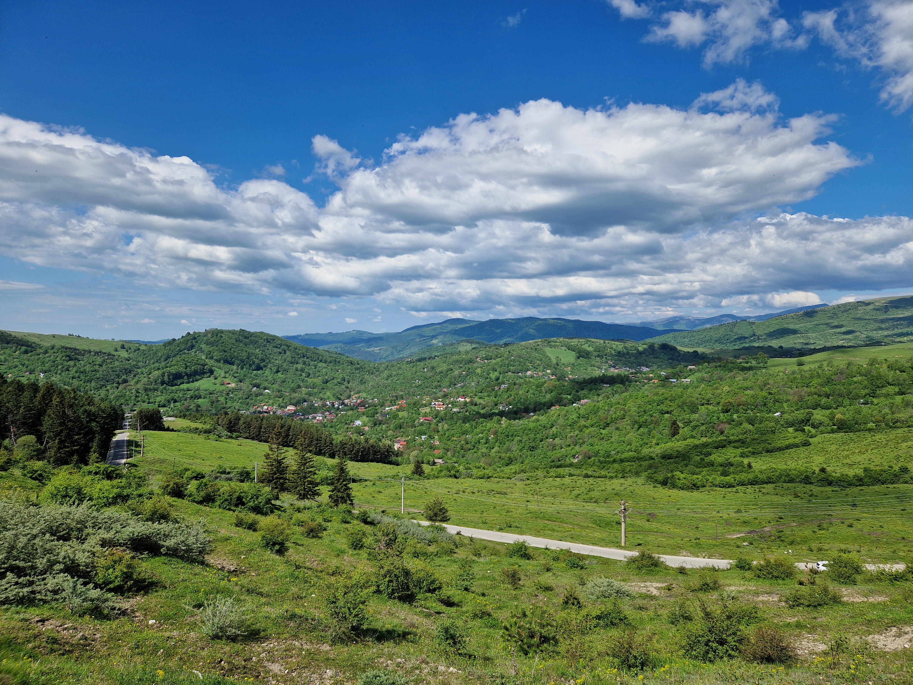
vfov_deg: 58.9
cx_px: 456
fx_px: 607
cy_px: 342
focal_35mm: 23
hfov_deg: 73.9
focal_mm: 5.4
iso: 50
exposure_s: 1/3224
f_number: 1.8
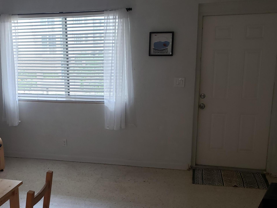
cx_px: 81
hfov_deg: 46.7
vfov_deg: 36.6
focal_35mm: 39
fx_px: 312
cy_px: 131
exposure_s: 1/47
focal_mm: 4.3
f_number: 2.4
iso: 160
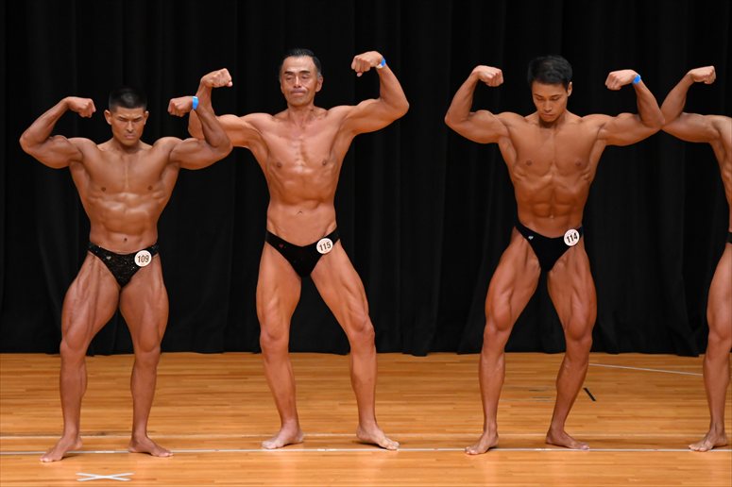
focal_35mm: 255
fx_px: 5183
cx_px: 366
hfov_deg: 8.1
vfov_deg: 5.4
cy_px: 244
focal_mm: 170
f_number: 5.6
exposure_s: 1/400
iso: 3200
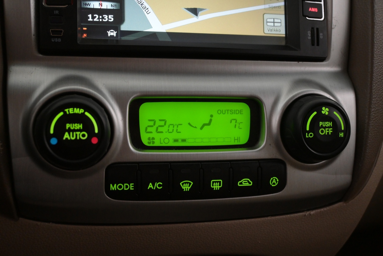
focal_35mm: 45
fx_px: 479
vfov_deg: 29.9
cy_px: 128
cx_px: 192
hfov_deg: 43.6
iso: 2500
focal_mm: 30
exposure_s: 1/60
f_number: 4.8
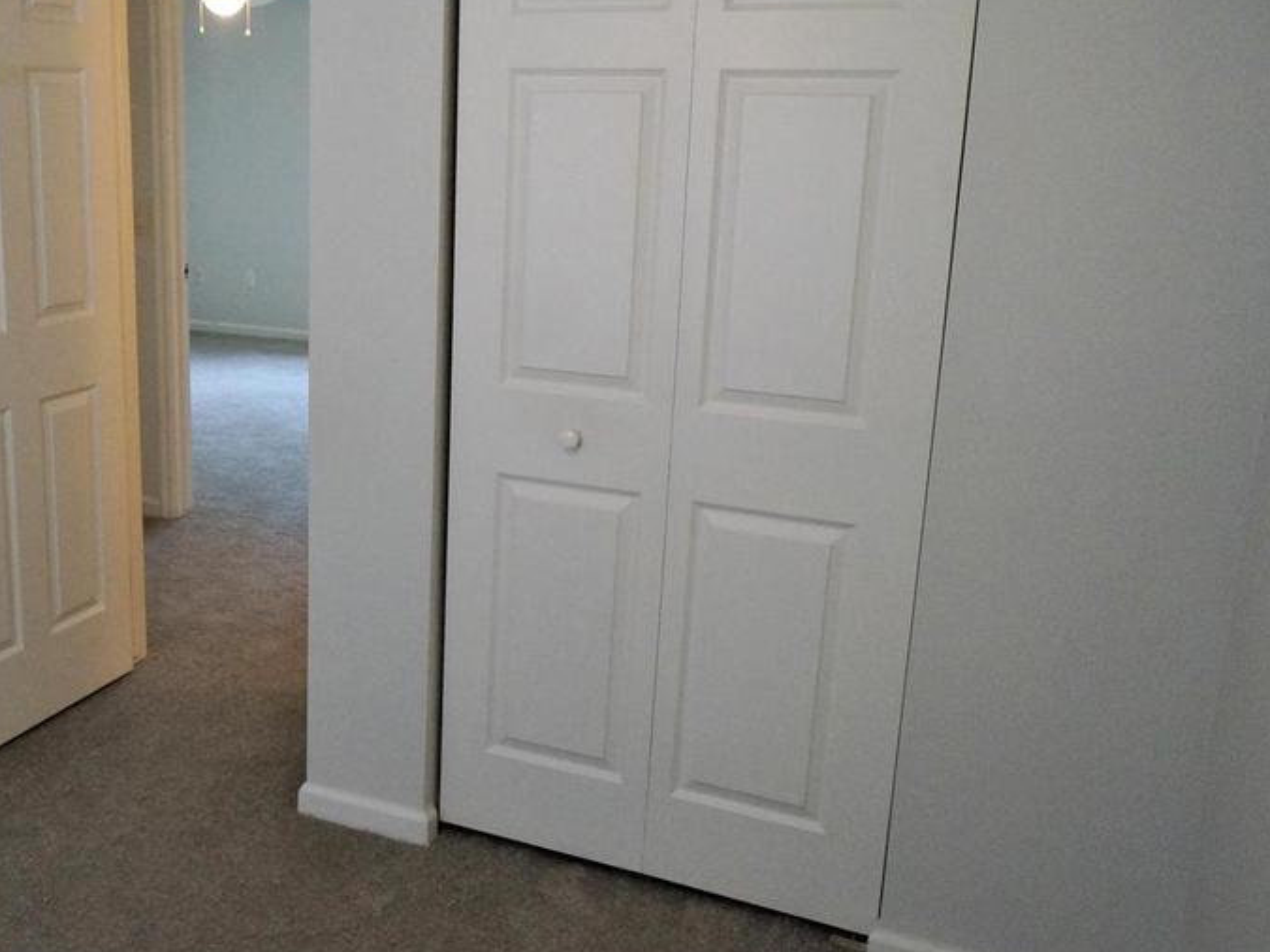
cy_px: 407
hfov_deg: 50.8
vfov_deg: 40.6
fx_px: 1284
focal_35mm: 35
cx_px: 342
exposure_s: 1/160
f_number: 4
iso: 2000
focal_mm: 16
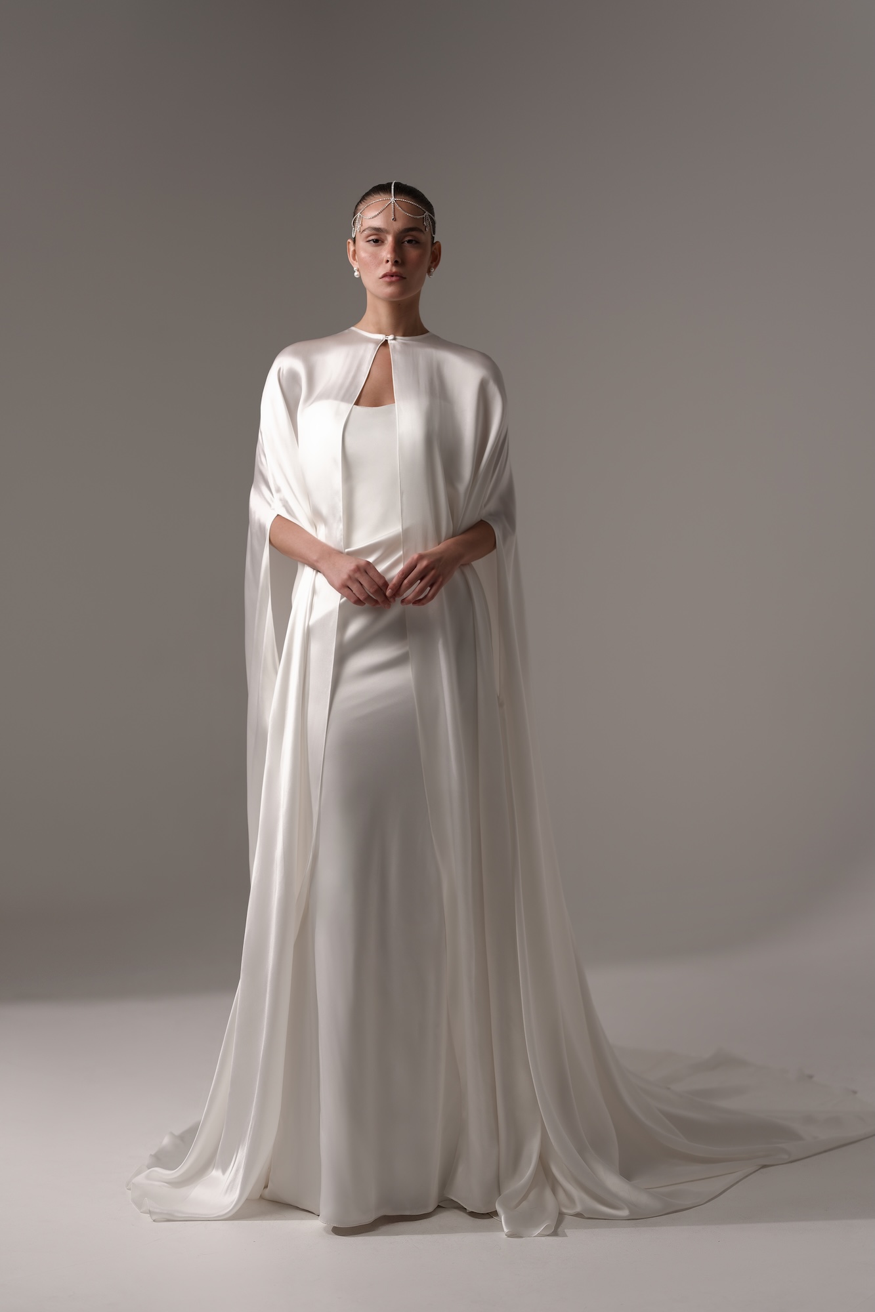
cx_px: 438
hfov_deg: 27.0
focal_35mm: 50
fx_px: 1823
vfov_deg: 39.6
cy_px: 656
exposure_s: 1/640
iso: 50
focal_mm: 50
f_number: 1.2
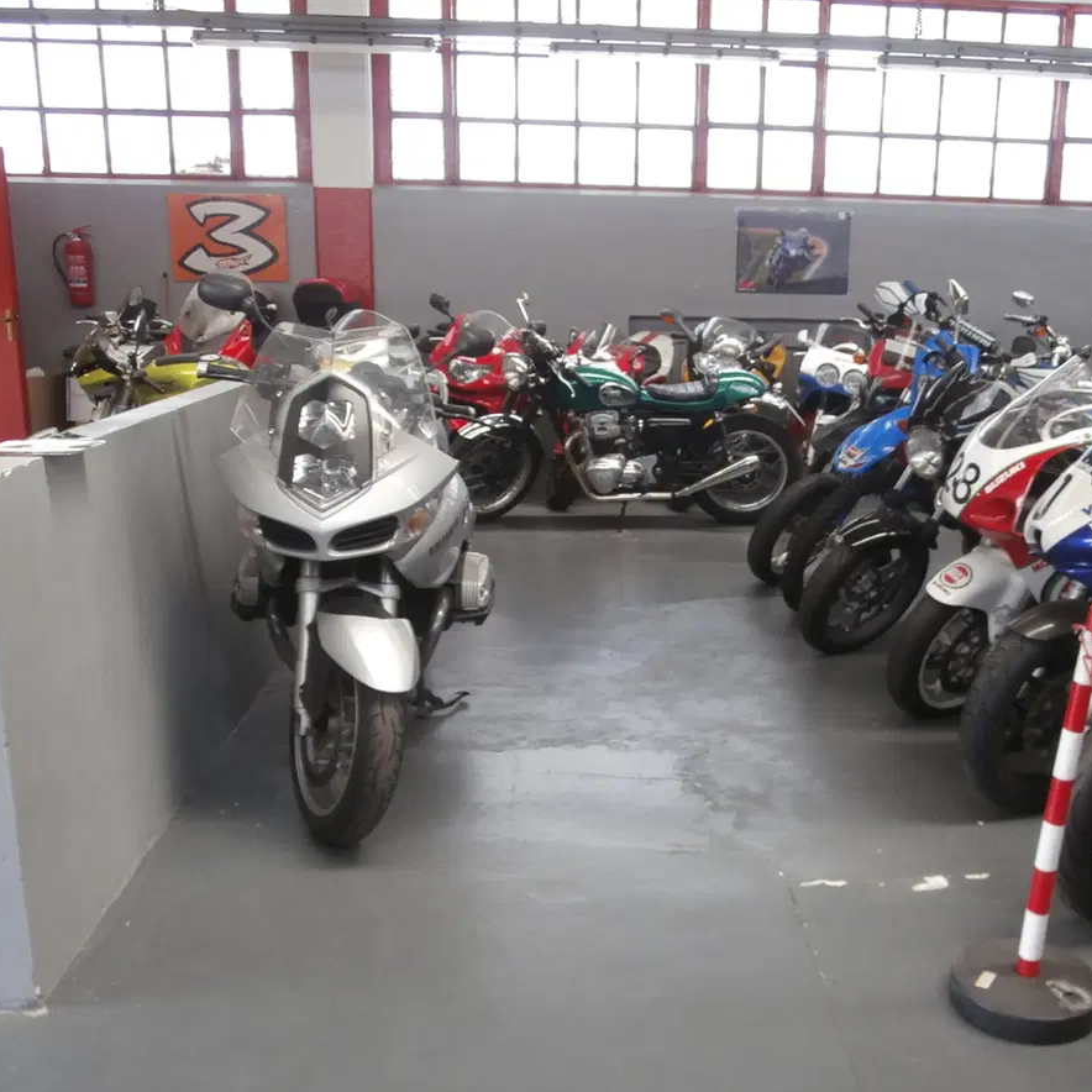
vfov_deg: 46.0
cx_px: 674
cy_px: 555
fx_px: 1285
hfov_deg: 45.7
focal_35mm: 36
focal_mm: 5.36
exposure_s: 1/15
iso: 100
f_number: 3.5
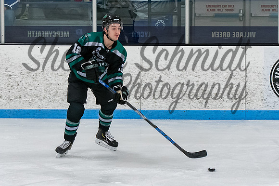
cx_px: 106
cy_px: 74
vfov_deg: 5.4
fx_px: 1961
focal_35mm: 253
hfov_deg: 8.1
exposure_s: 1/800
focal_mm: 102
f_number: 3.5
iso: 2500
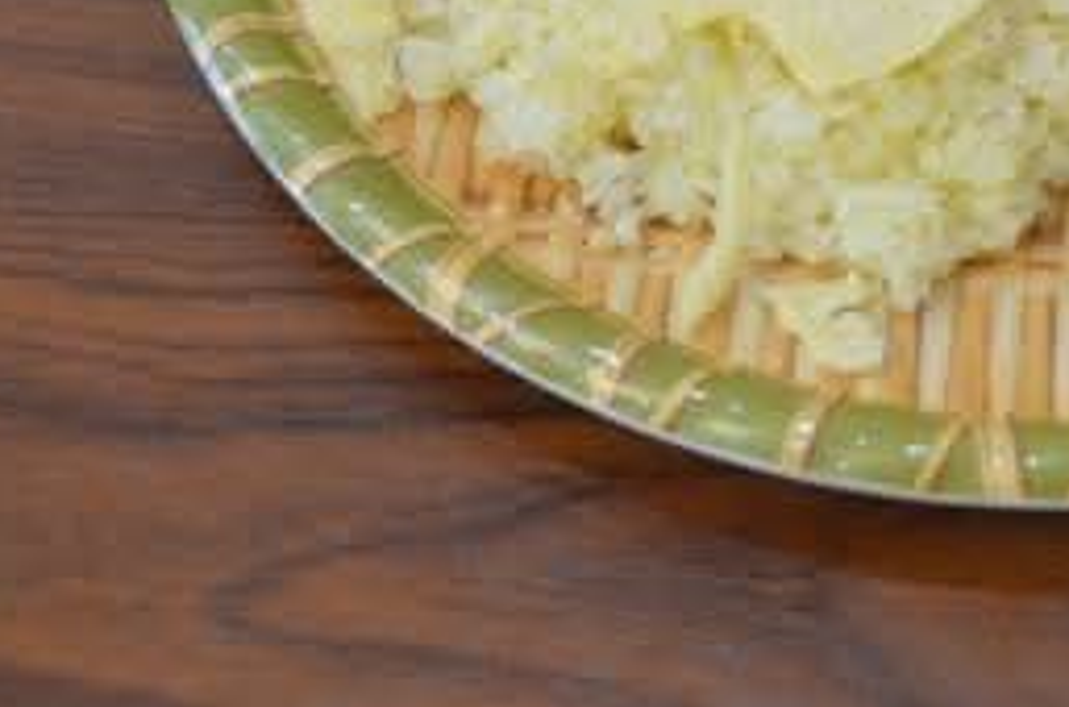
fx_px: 3563
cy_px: -171
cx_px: 1065
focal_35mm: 120
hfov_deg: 16.7
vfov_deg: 11.1
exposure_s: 1/50
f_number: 4
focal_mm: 31
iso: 800
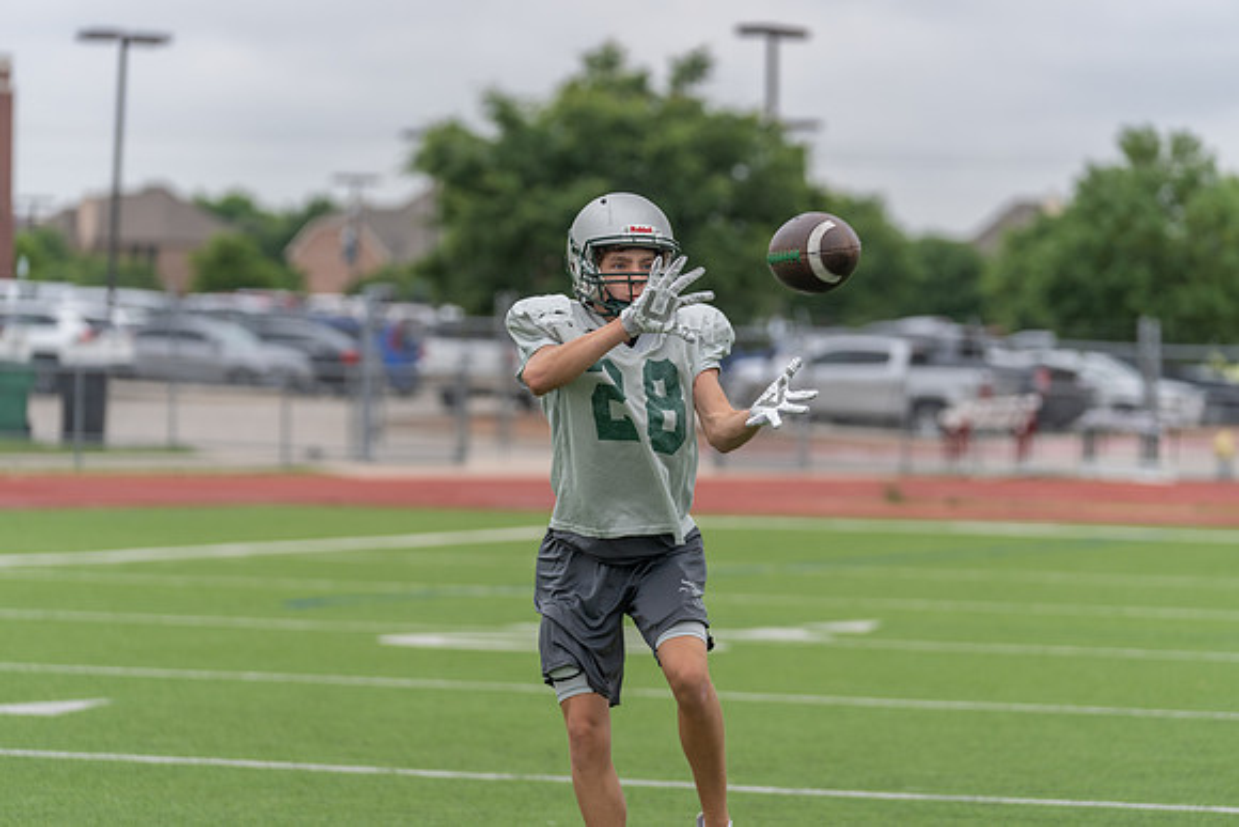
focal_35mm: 154
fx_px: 5301
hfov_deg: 13.3
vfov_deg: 8.9
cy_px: 414
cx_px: 620
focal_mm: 154
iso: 200
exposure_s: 1/1250
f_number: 3.5
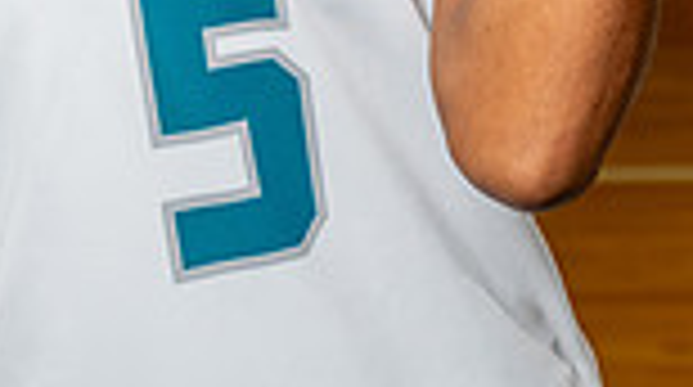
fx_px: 3265
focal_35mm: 178
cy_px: -576
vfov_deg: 6.4
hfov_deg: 12.1
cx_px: 324
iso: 640
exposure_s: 1/250
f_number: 5.6
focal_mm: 58
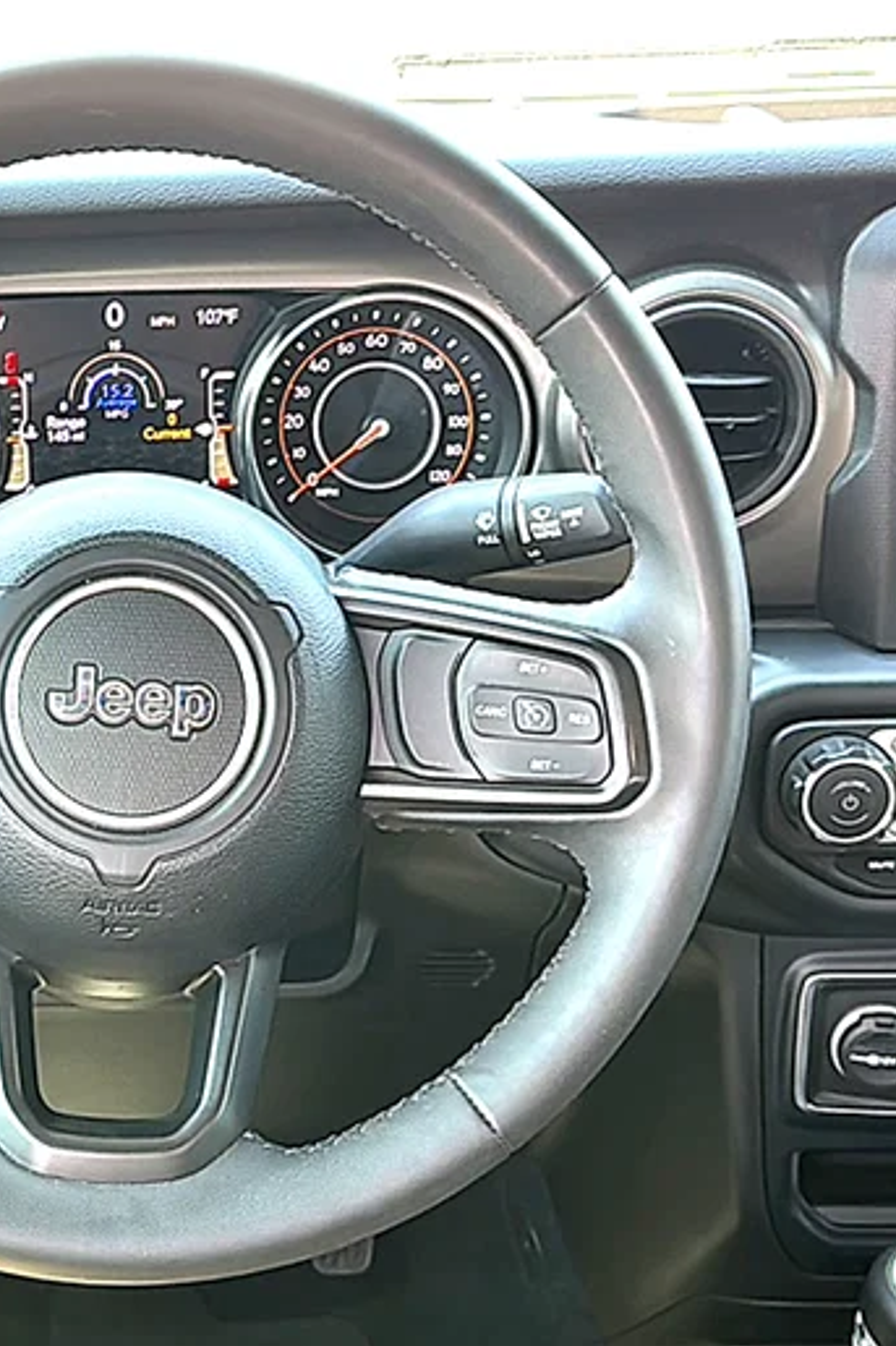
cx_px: 149
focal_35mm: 58
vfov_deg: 34.5
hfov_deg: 23.0
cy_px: 663
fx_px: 2167
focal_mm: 6.86
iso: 80
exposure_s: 1/77
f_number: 1.78
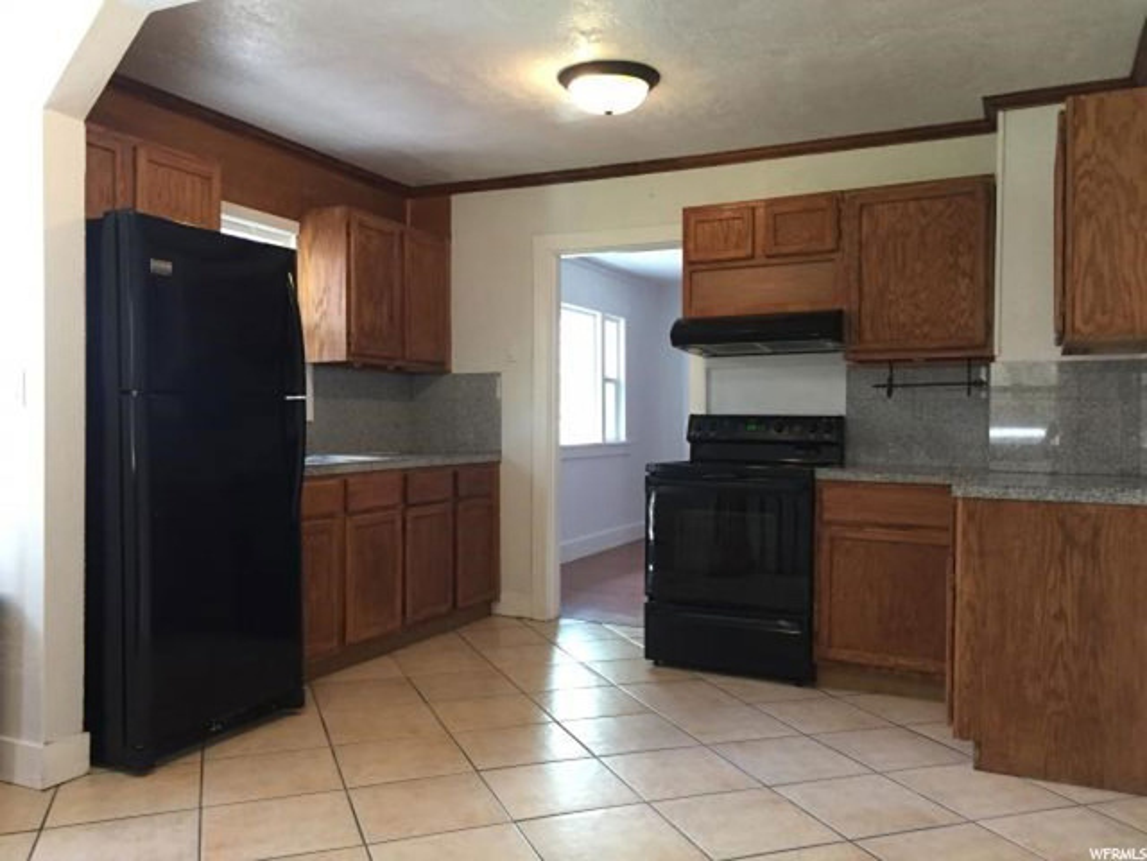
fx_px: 961
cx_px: 574
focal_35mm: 29
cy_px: 430
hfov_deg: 61.7
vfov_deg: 48.2
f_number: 2.2
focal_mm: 4.15
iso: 125
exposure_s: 1/30
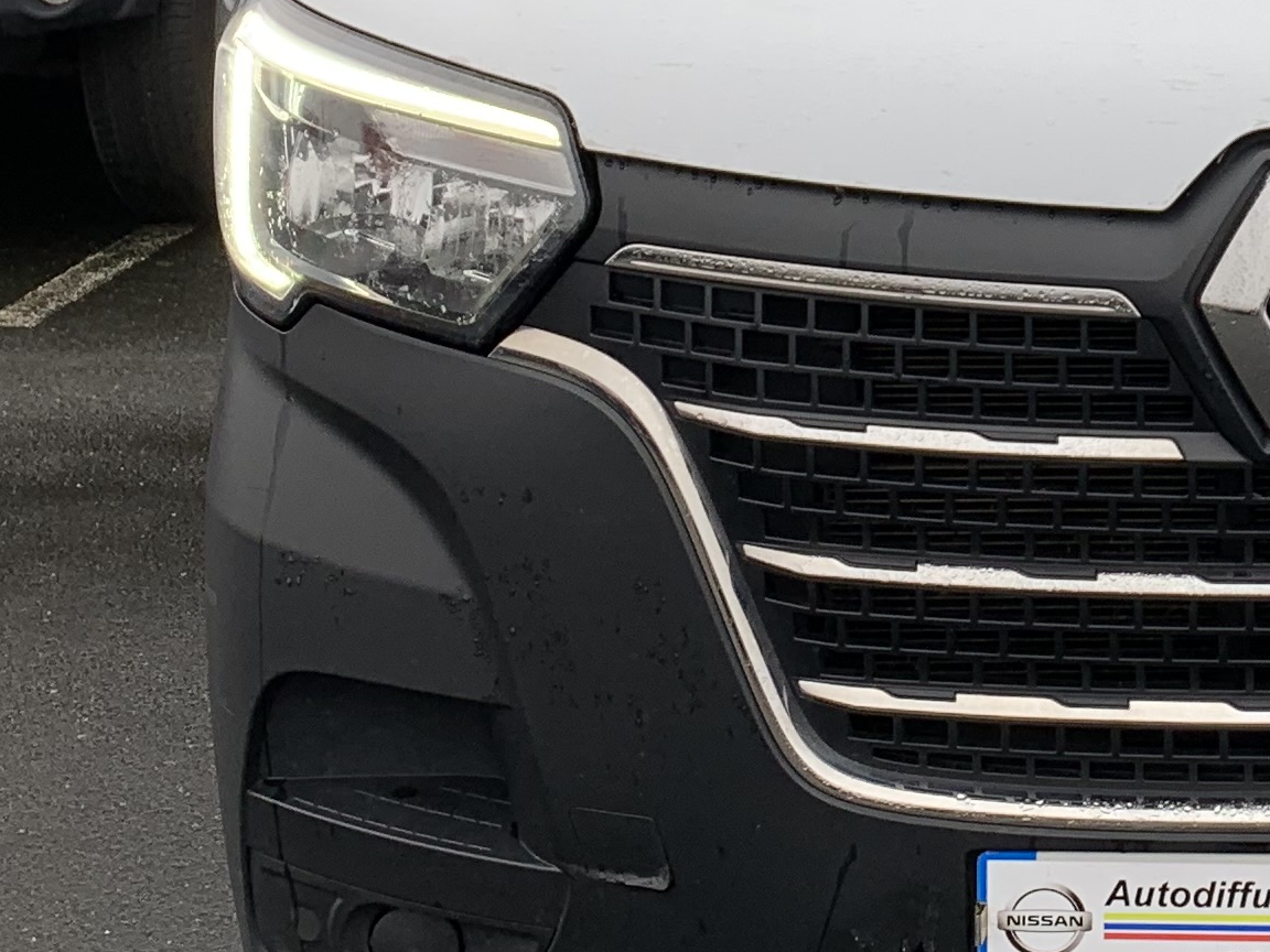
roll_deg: -0.5
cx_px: 1356
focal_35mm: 91
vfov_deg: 15.9
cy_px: -24
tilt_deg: -9.4
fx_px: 3339
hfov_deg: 20.6
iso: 25
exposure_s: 1/173
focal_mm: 4.25
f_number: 1.8
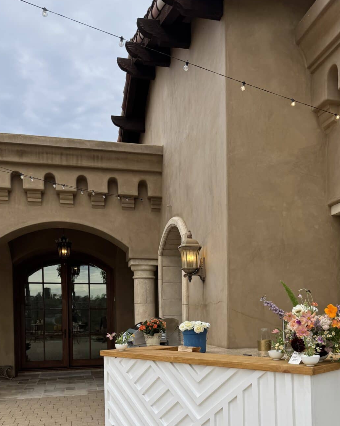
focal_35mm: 37
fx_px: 466
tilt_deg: -0.4
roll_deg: +0.1
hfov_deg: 40.0
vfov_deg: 47.0
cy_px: 327
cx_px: 200
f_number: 1.78
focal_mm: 6.76
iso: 80
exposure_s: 1/1193
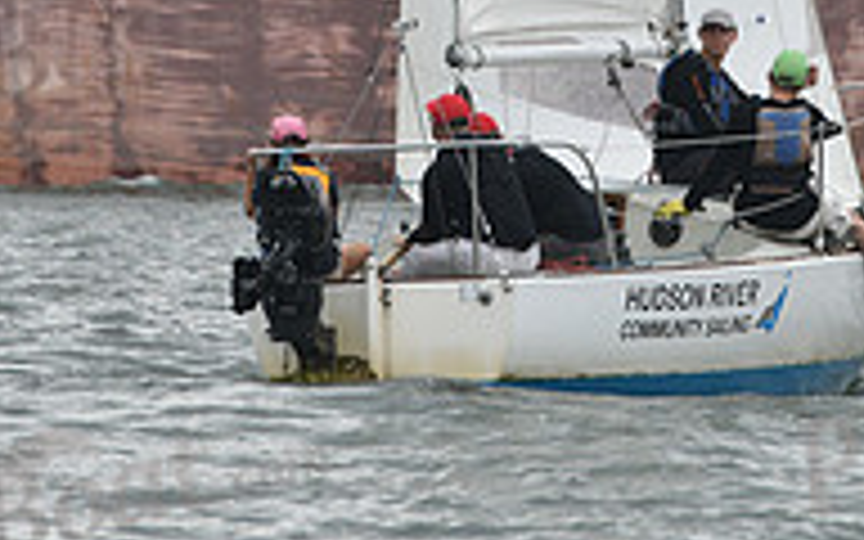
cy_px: -232
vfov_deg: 2.1
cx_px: 567
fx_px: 14505
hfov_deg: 3.4
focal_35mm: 616
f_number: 5.6
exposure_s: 1/1250
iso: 320
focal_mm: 200
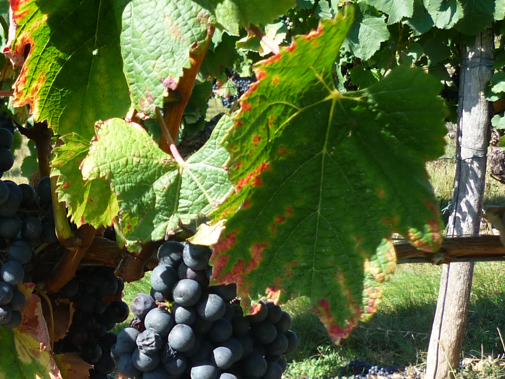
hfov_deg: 25.8
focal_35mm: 72
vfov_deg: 20.2
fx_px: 1050
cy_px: 312
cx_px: 17
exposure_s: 1/400
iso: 80
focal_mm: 5.5
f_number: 2.8
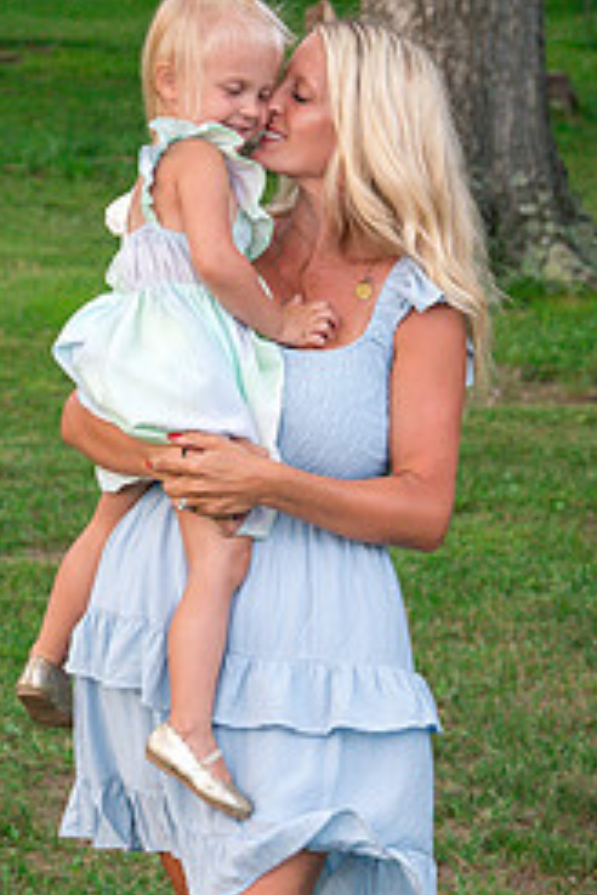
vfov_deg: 9.6
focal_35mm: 214
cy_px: 348
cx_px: 97
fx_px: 5323
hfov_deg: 6.4
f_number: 5.6
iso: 800
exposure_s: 1/200
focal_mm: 70
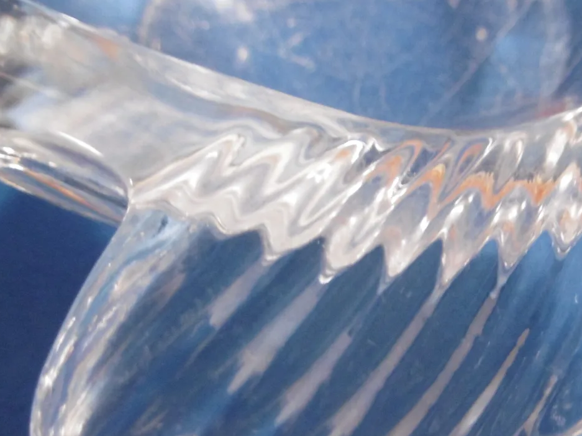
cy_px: 293
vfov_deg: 34.8
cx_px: 418
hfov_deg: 44.6
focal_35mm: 41
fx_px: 689
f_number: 3.1
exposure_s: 1/15
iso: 400
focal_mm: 4.3
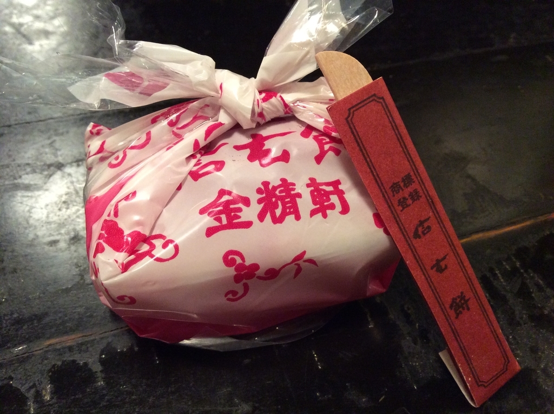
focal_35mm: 32
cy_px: 207
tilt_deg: -48.8
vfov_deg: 44.1
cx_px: 277
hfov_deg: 56.9
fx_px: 511
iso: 250
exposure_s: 1/24
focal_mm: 3.3
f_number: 2.4
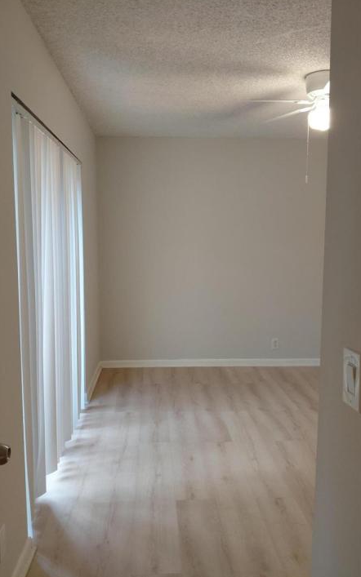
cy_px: 289
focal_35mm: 27
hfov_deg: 46.0
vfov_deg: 68.4
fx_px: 425
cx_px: 180
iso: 200
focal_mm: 4.69
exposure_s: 1/120
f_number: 1.8
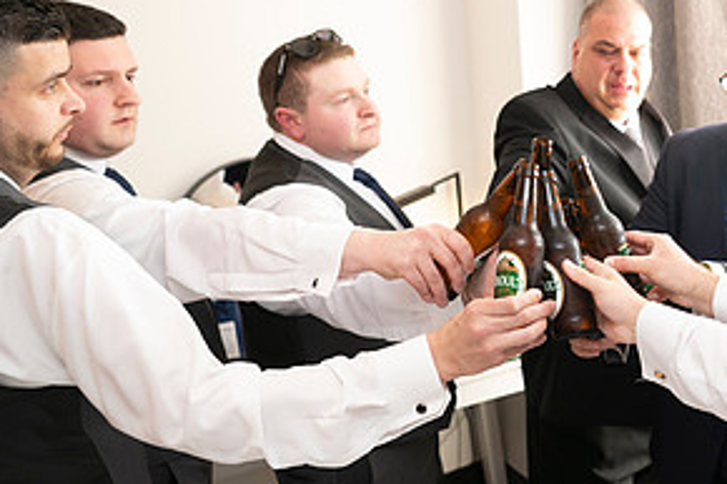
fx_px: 969
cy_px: 188
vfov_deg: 28.0
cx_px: 629
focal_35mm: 48
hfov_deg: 38.8
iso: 800
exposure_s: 1/100
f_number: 2.8
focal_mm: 24
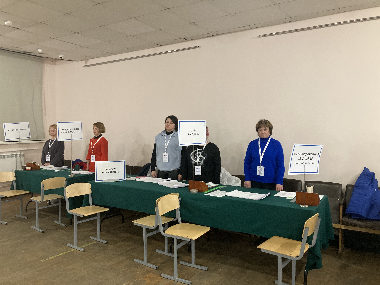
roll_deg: -0.3
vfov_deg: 49.7
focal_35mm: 28
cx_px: 190
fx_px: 307
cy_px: 142
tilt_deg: -2.8
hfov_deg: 63.4
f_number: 1.8
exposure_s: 1/50
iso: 320
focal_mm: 3.99
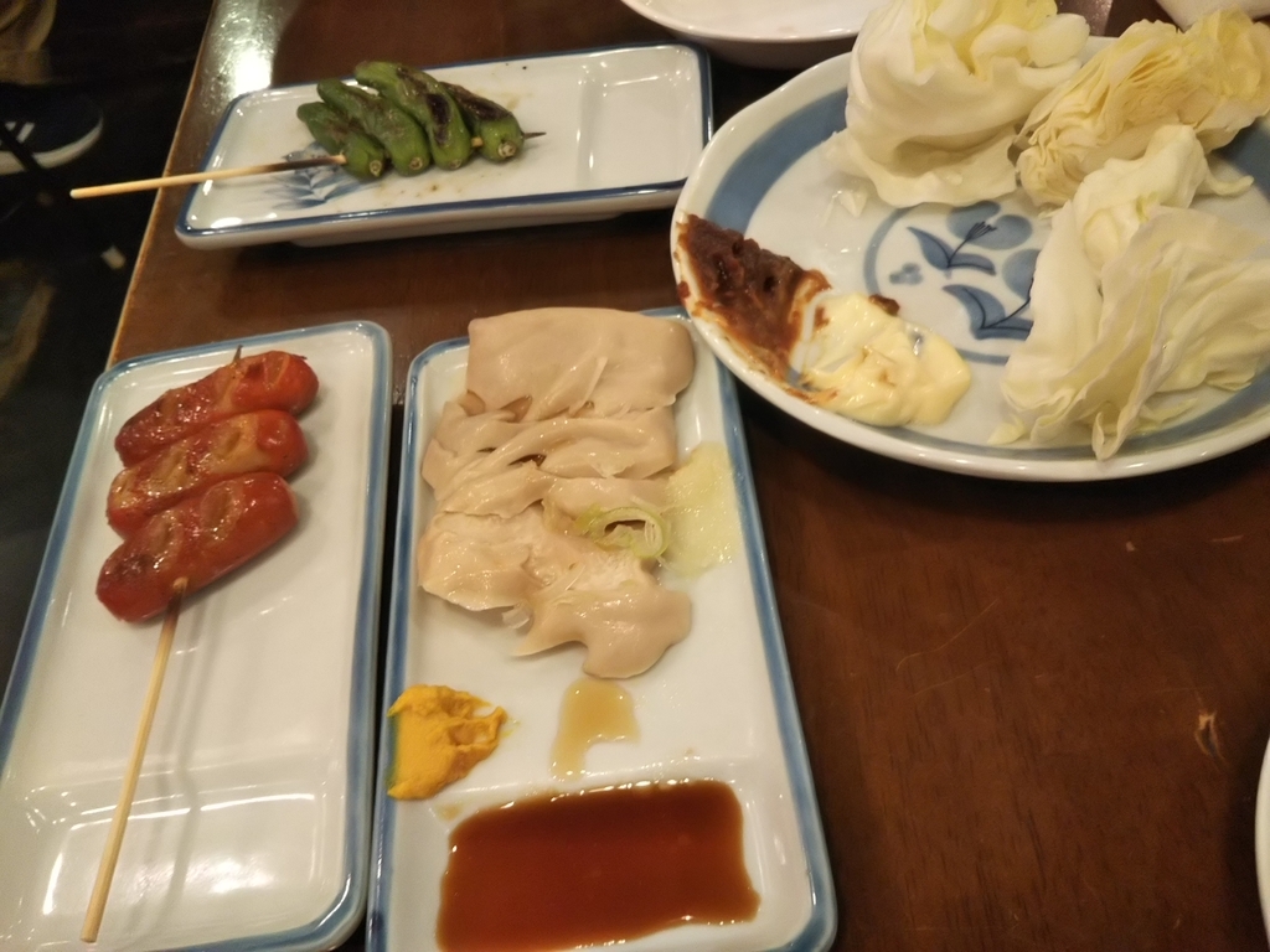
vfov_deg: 46.8
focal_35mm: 30
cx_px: 635
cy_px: 476
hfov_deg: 60.0
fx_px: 1101
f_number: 2.2
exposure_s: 1/30
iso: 100
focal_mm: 4
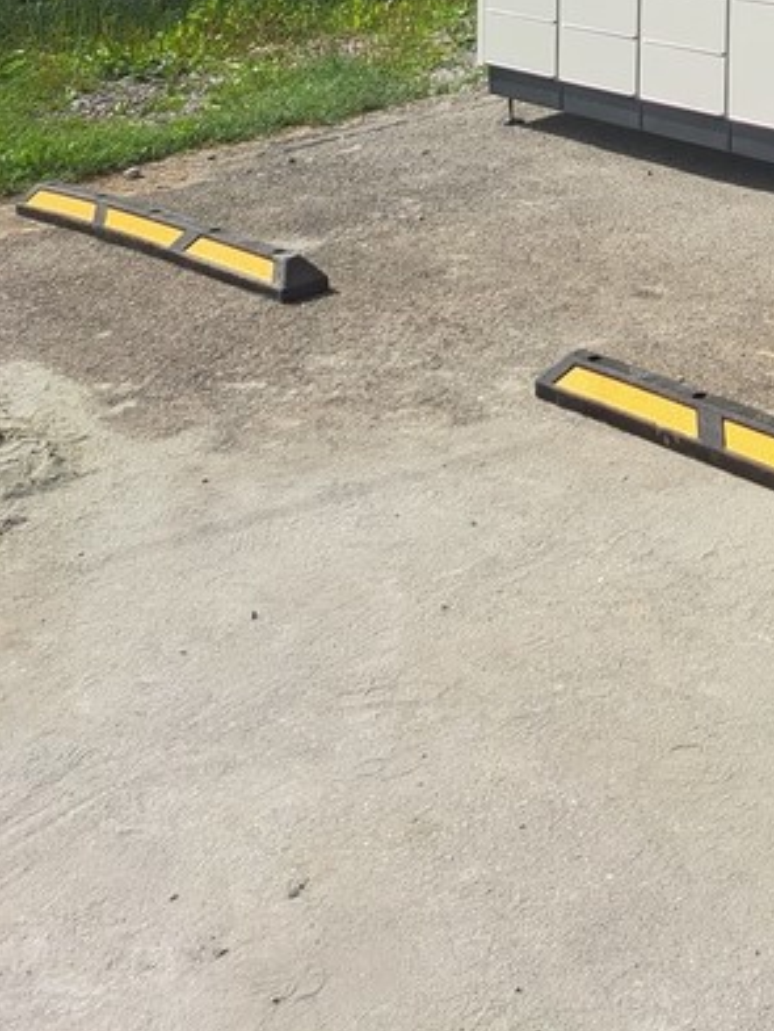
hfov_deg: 23.6
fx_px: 1698
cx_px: 916
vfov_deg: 29.5
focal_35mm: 57
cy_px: -176
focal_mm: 5.23
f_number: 1.8
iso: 50
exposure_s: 1/1828
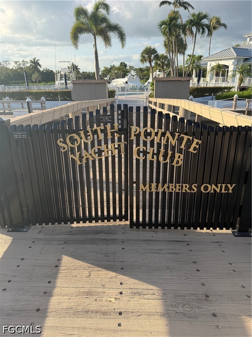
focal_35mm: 24
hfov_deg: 56.8
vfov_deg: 71.6
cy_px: 168
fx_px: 233
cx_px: 126
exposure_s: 1/1812
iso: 100
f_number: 1.78
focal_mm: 6.76
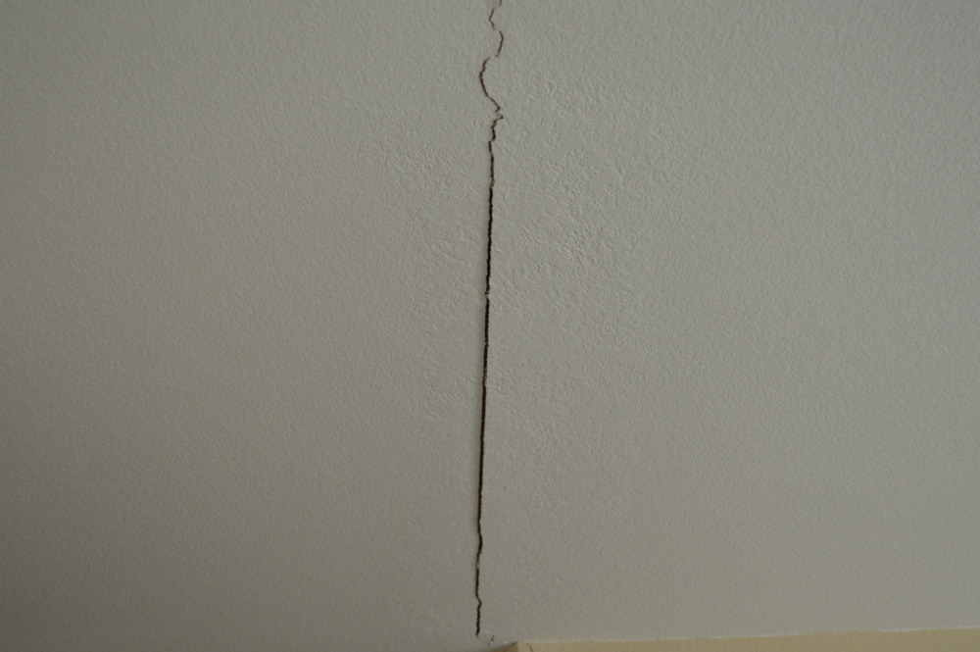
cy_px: 326
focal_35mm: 46
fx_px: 1265
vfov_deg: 28.9
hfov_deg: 42.4
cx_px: 490
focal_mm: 31
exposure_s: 1/100
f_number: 5
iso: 400
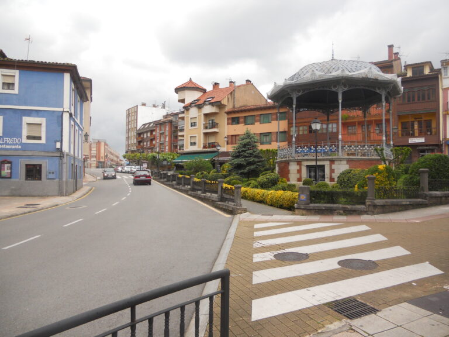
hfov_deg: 65.3
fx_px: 350
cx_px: 224
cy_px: 168
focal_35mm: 27
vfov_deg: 51.4
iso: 80
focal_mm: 4.9
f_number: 3.2
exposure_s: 1/200
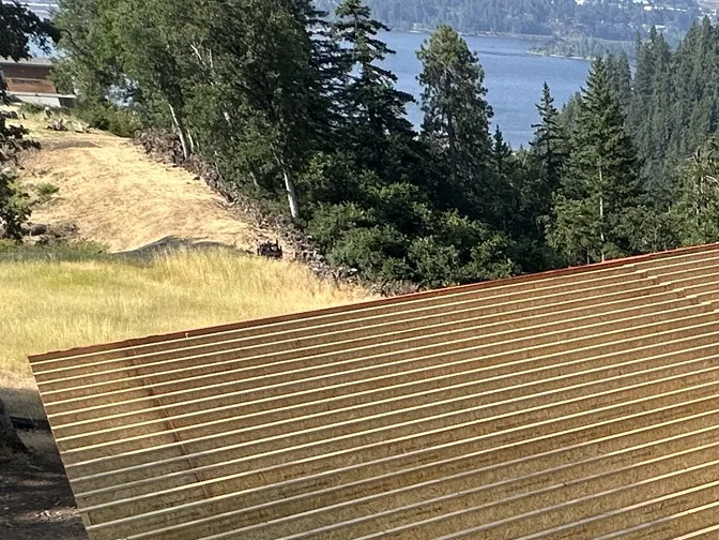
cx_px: 798
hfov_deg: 33.2
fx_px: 1039
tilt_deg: -35.8
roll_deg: -5.5
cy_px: 716
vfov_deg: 24.9
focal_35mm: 50
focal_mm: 2.22
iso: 50
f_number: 2.2
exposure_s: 1/1103
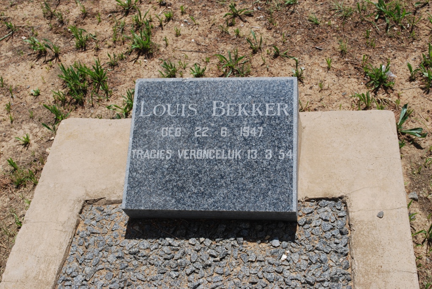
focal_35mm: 54
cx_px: 216
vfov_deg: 25.1
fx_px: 649
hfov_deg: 36.8
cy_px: 144
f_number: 9
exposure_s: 1/320
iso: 100
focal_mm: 36
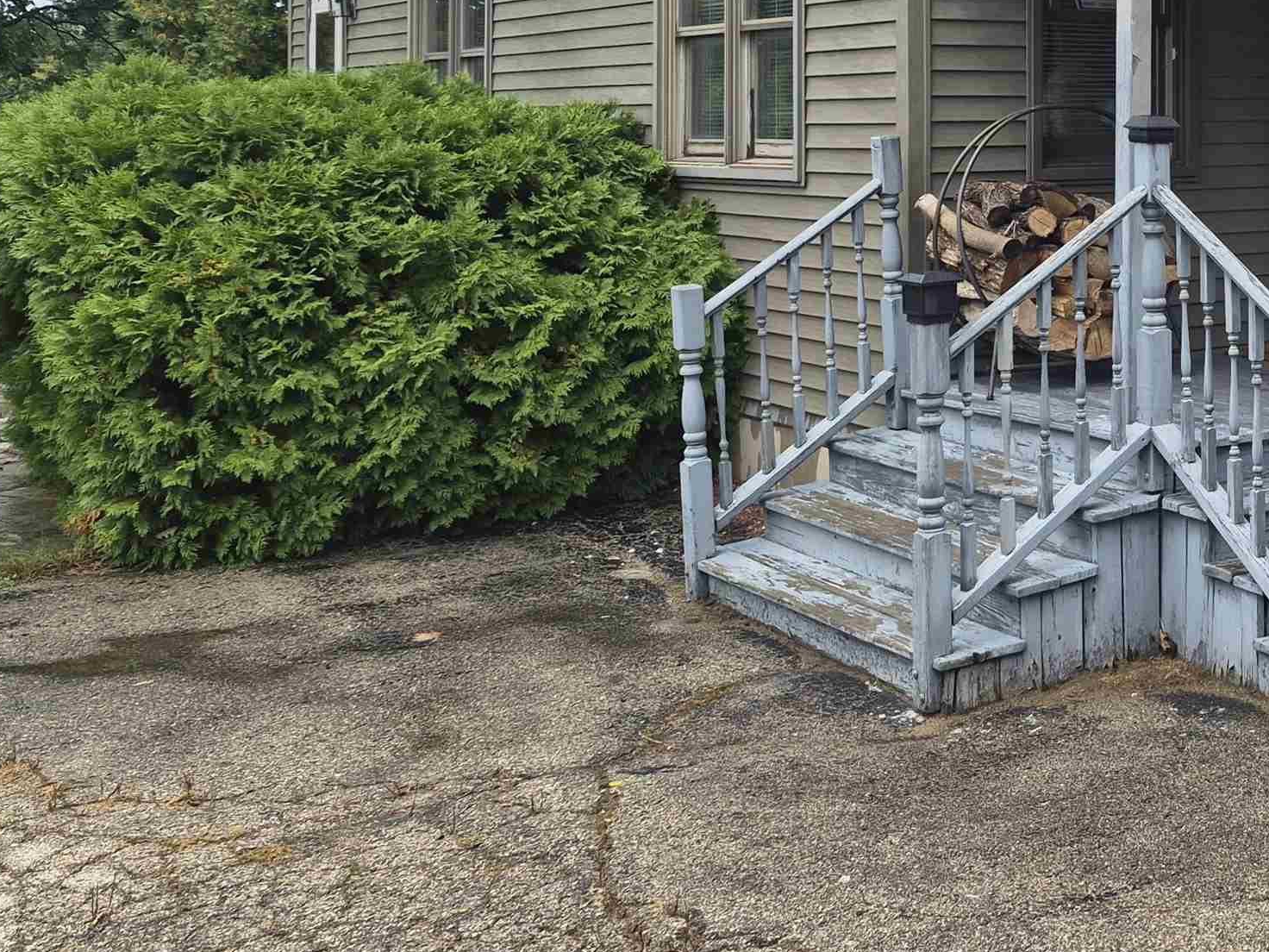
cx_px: 1312
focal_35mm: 48
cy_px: 107
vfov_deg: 29.1
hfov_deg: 35.3
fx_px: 1760
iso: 80
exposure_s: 1/2432
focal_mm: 5.4
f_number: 1.8
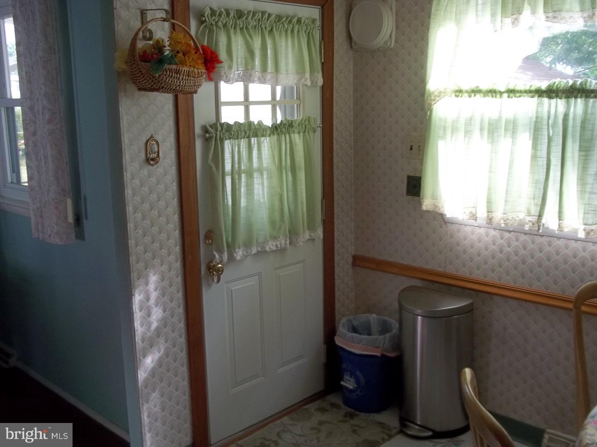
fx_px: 621
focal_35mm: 36
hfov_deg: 51.4
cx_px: 298
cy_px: 224
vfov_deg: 39.7
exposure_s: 1/40
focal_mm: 6.5
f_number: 3.1
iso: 64
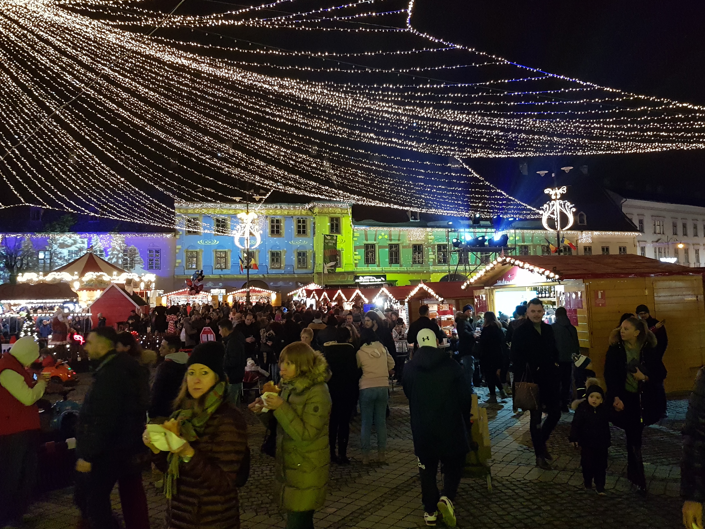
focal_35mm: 28
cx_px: 372
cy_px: 256
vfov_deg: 49.7
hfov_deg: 63.4
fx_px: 570
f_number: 1.7
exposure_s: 1/40
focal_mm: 4.2
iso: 640
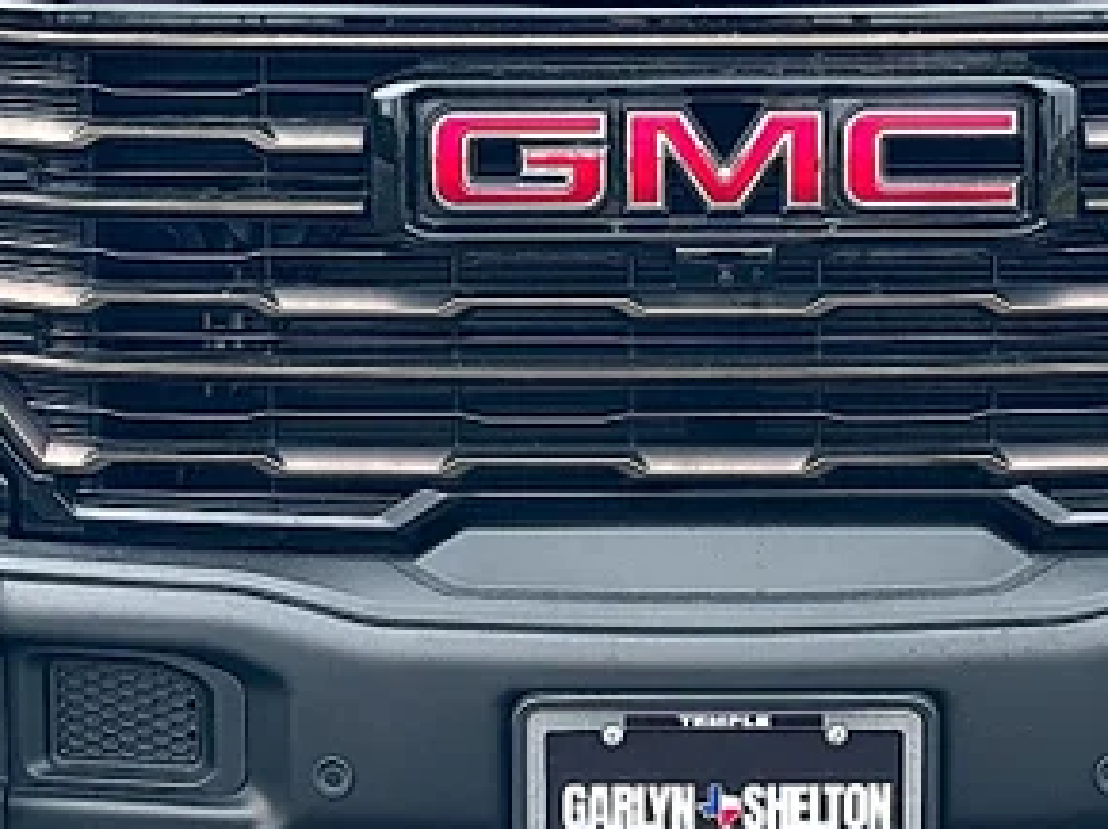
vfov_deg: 12.7
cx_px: 703
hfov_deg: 17.0
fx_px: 3710
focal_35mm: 116
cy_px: 288
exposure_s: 1/1133
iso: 64
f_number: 1.78
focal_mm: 6.86
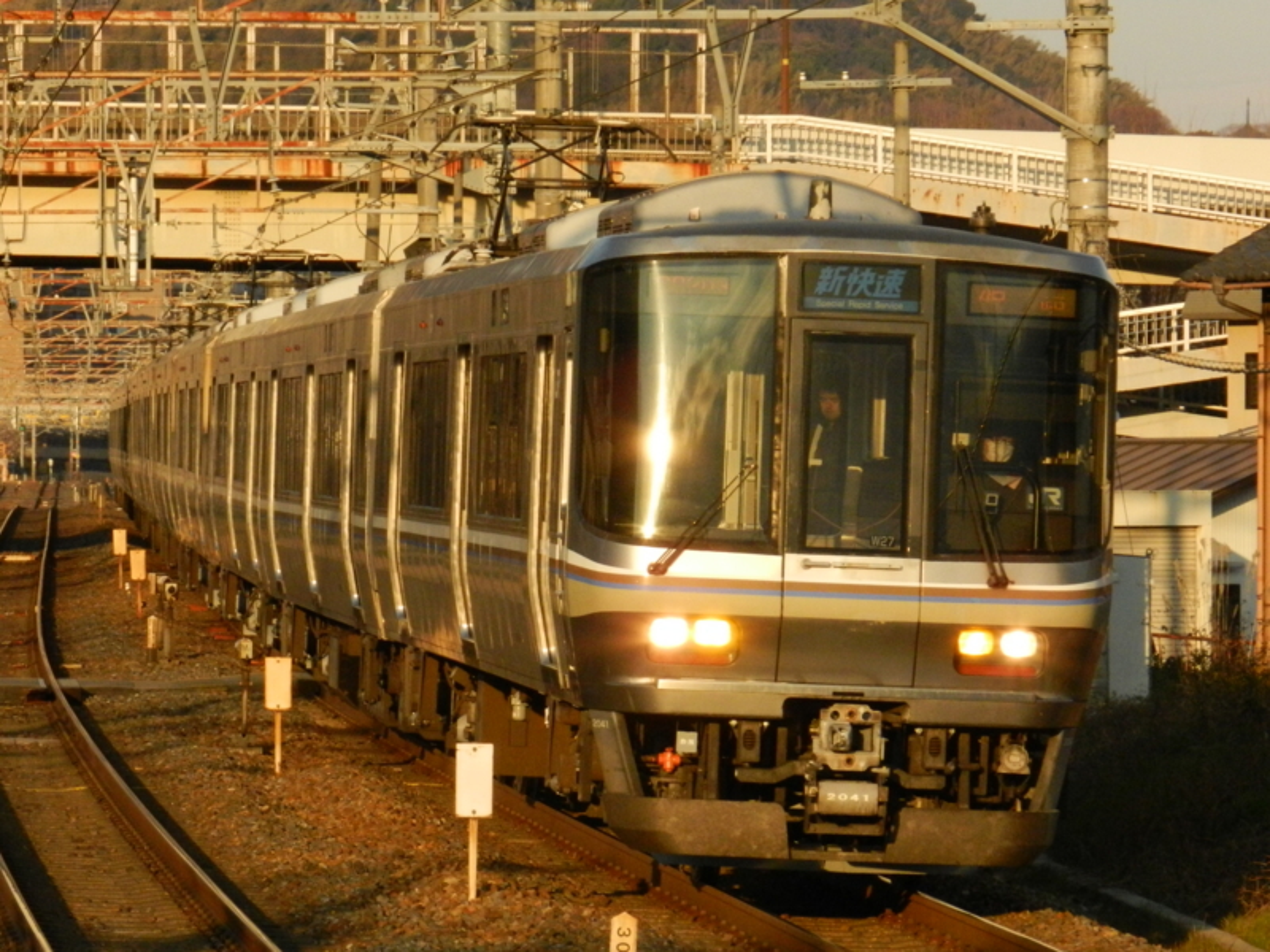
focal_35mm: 286
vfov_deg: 5.2
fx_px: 10493
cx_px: 635
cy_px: 476
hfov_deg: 6.9
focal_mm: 50.8
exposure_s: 1/1250
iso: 800
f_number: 6.3
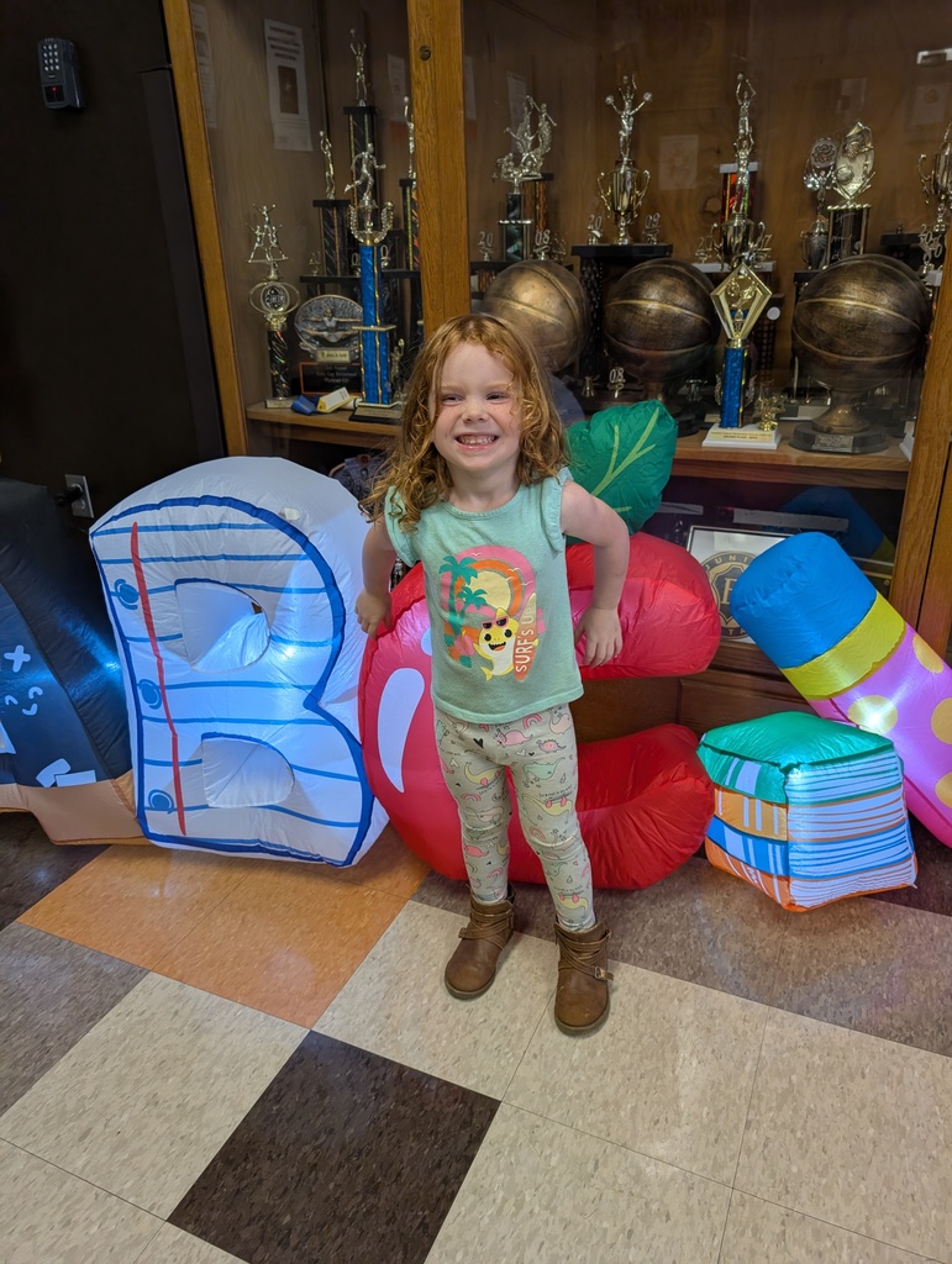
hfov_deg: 56.9
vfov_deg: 71.5
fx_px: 878
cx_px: 476
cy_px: 632
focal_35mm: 24
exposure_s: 1/60
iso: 72
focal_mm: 6.9
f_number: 1.68
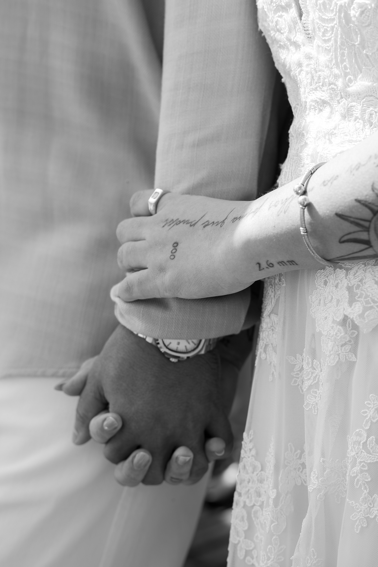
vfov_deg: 24.2
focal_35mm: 84
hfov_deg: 16.3
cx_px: 189
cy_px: 284
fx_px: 1323
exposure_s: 1/640
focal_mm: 56
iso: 200
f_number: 4
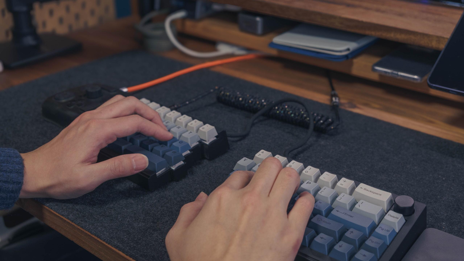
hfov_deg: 46.4
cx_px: 232
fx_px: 541
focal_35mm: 44
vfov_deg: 27.1
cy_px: 130
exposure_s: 1/20
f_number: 4
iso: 160
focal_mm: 27.7
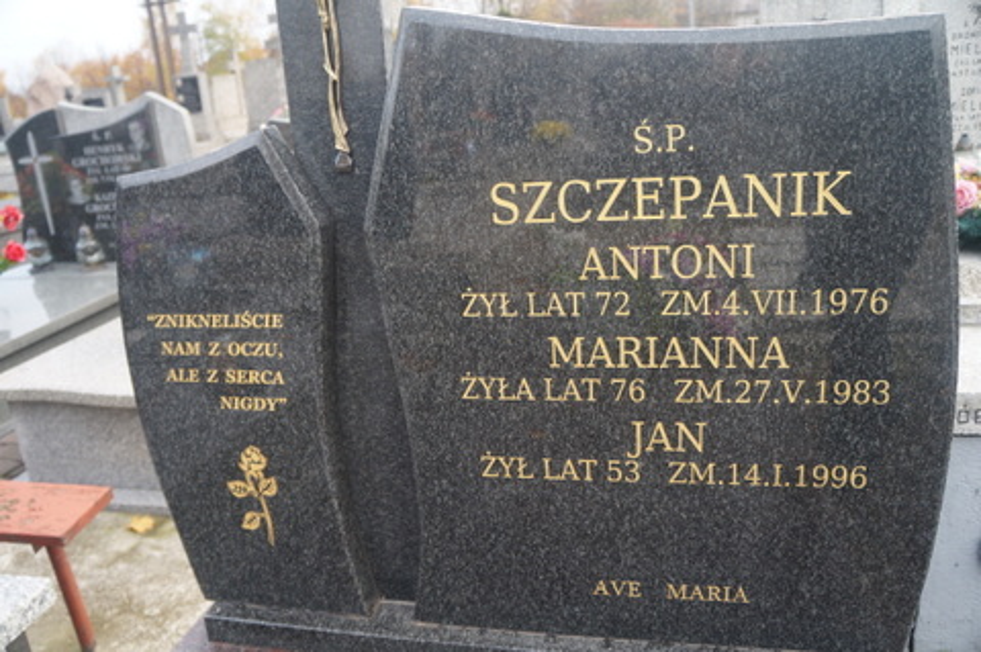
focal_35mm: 30
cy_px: 326
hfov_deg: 62.0
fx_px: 817
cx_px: 490
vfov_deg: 43.5
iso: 320
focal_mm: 20
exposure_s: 1/60
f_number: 4
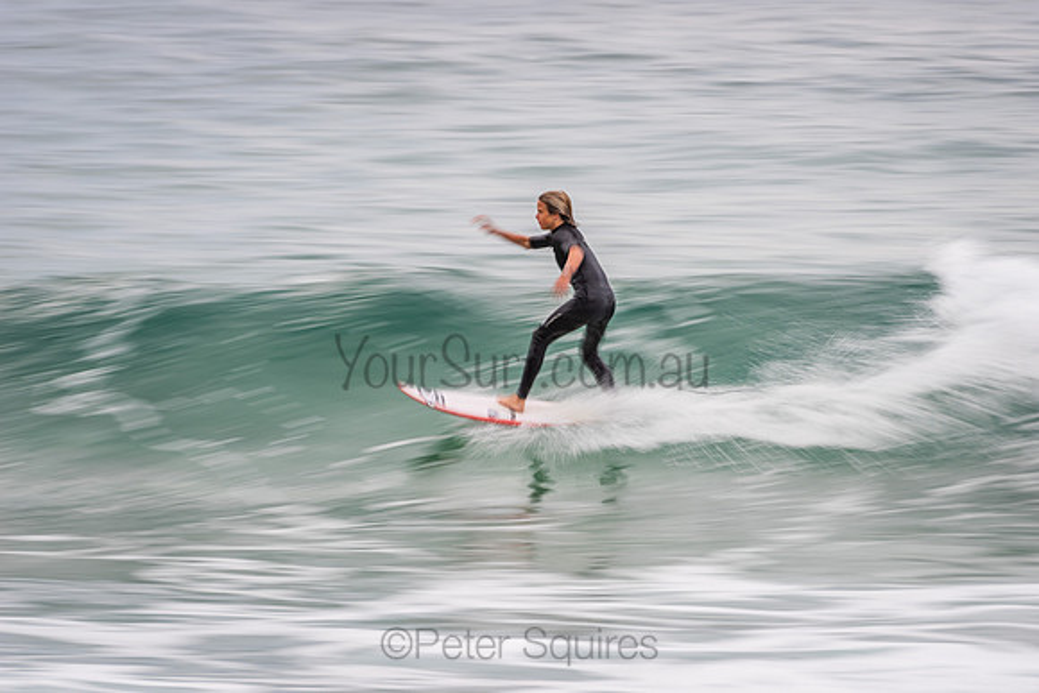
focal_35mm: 500
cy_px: 346
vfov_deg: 2.8
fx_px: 14433
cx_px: 520
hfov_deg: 4.1
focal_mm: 500
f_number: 11
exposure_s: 1/20
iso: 64
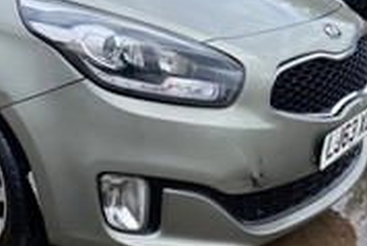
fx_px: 541
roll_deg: +2.2
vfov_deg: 25.3
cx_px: 43
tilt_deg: -12.7
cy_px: 62
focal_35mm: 53
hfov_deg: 35.5
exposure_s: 1/1377
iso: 32
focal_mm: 4.25
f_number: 1.8
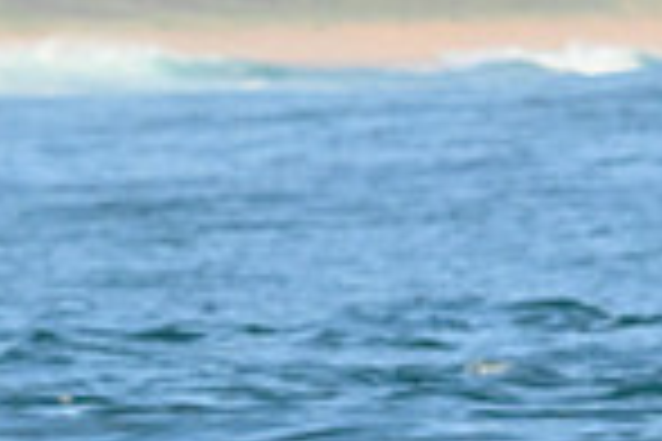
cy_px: 650
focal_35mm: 1457
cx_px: 1144
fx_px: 26791
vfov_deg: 0.9
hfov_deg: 1.4
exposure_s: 1/2000
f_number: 11
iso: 4500
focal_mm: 370
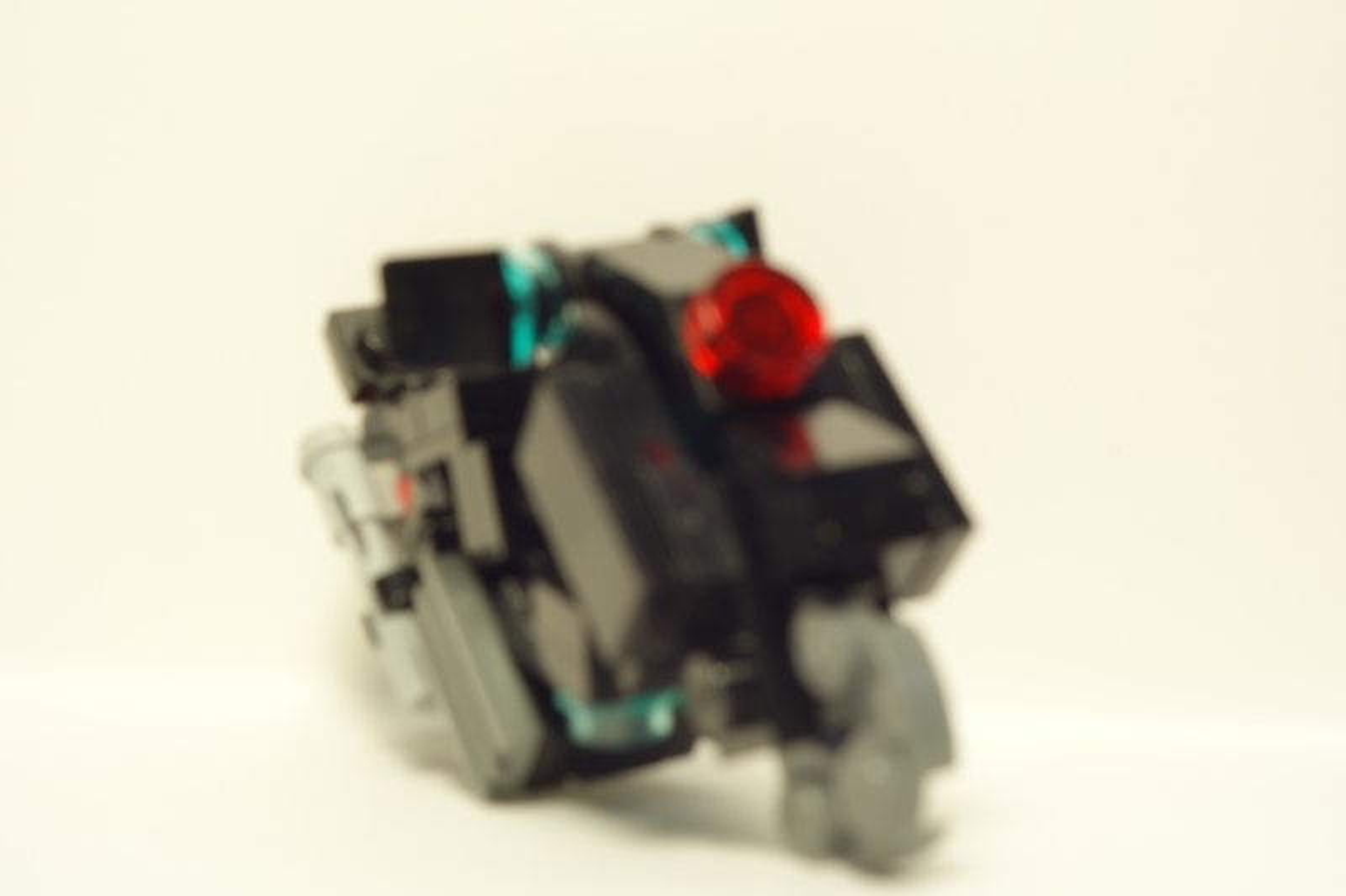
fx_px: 2280
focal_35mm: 61
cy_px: 448
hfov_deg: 32.9
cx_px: 673
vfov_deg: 22.3
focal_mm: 22.49
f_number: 11
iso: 160
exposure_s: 1/8
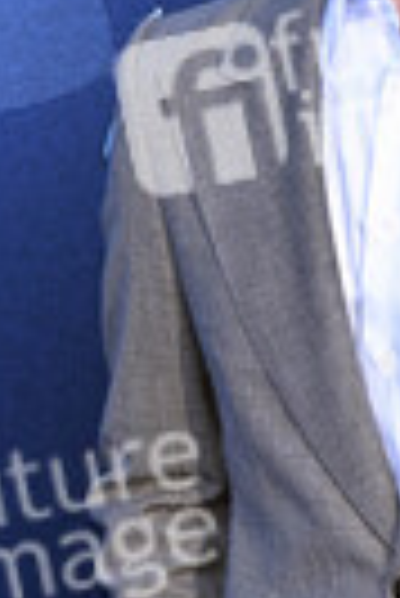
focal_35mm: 210
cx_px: 476
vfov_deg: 9.8
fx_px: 3491
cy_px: 315
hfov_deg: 6.5
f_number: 6.3
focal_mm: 70
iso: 500
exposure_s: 1/250
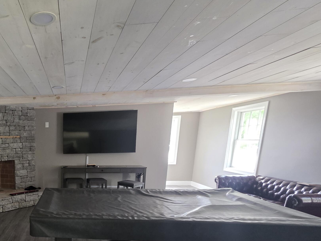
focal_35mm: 24
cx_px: 34
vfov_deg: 53.5
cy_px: 189
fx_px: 223
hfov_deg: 60.9
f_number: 1.9
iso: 400
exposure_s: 1/60
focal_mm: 2.2
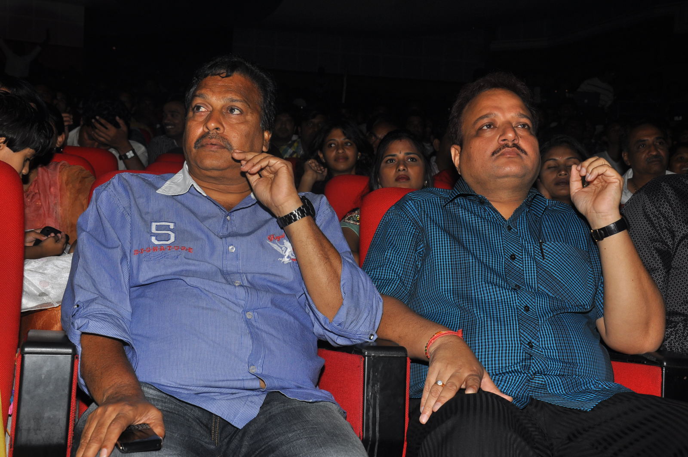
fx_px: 1002
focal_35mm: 52
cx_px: 344
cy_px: 228
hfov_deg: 37.9
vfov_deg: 25.7
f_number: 9
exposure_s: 1/160
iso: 200
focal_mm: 35
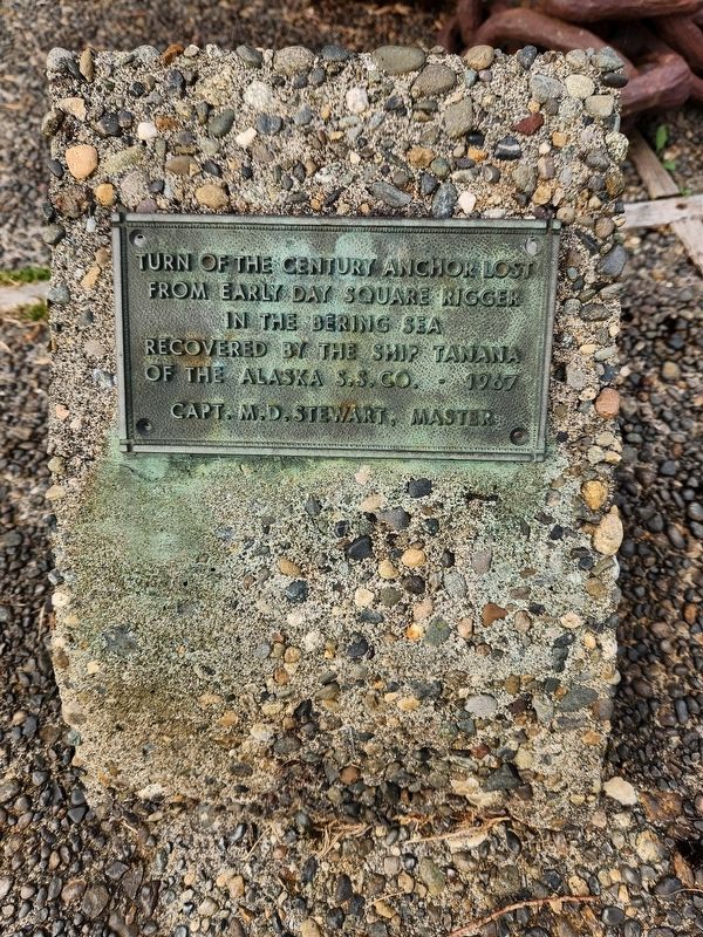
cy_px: 468
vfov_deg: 73.9
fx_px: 623
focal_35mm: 23
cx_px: 352
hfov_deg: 58.9
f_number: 1.8
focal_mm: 5.4
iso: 25
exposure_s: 1/180
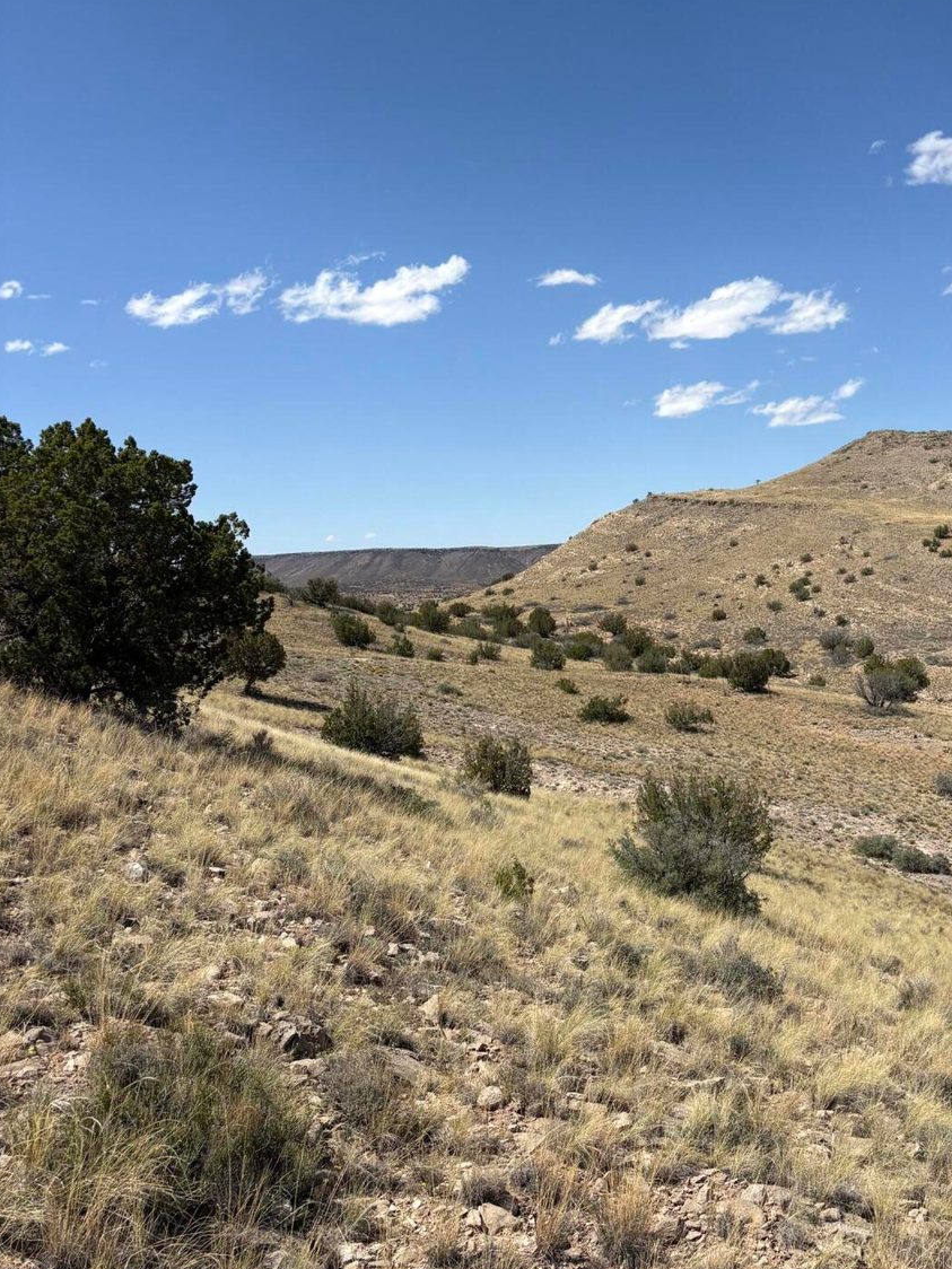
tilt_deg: +4.5
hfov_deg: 38.0
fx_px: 1357
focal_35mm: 37
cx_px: 672
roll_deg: -0.2
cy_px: 571
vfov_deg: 50.1
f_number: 1.6
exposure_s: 1/4329
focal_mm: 5.96
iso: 50
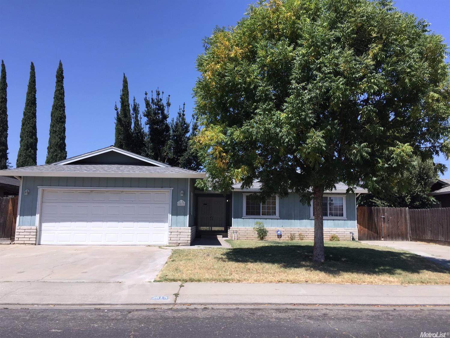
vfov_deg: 48.2
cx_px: 225
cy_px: 169
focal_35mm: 29
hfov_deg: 61.7
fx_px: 377
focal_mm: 4.15
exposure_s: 1/1883
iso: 32
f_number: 2.2
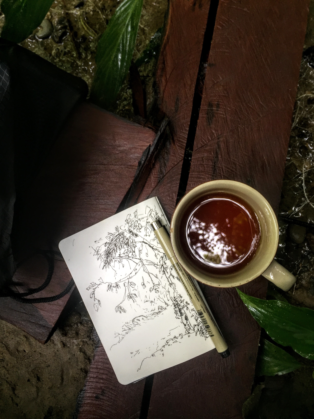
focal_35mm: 29
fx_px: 351
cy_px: 210
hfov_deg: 48.2
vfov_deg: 61.7
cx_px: 157
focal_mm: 4.15
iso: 40
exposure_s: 1/50
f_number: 2.2
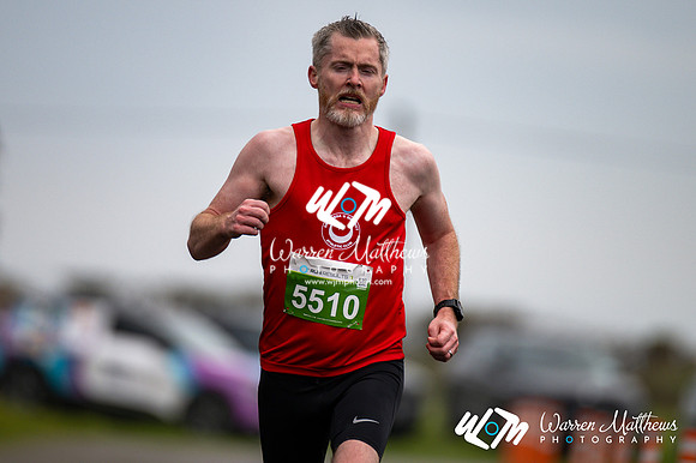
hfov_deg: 4.6
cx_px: 348
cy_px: 232
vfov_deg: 3.1
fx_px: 8695
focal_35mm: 450
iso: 220
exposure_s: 1/1600
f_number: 2.8
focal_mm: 300
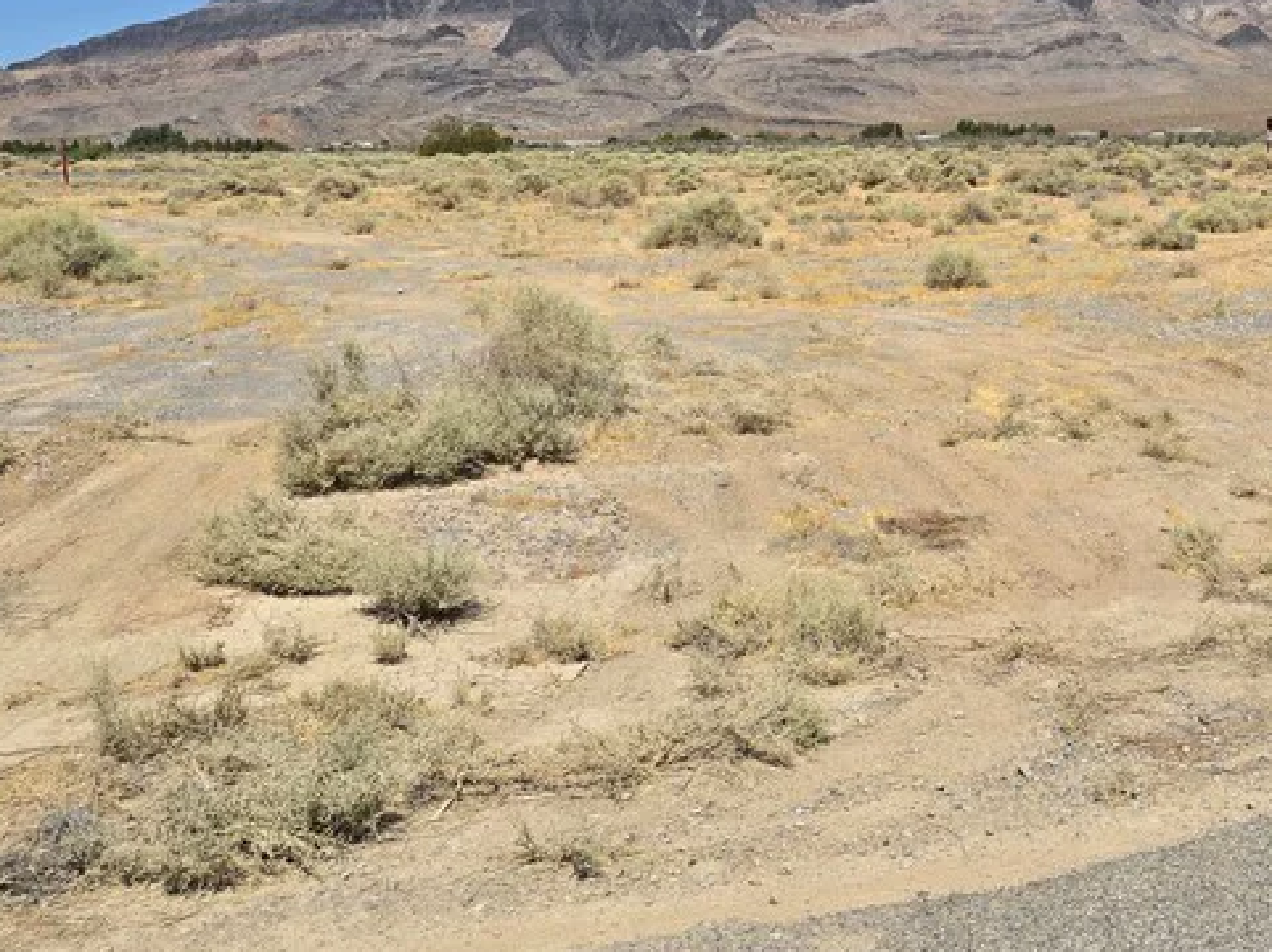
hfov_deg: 38.2
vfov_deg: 29.3
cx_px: 904
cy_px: 283
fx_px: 1799
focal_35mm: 49
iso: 12
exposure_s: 1/1461
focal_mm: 6.3
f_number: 1.7
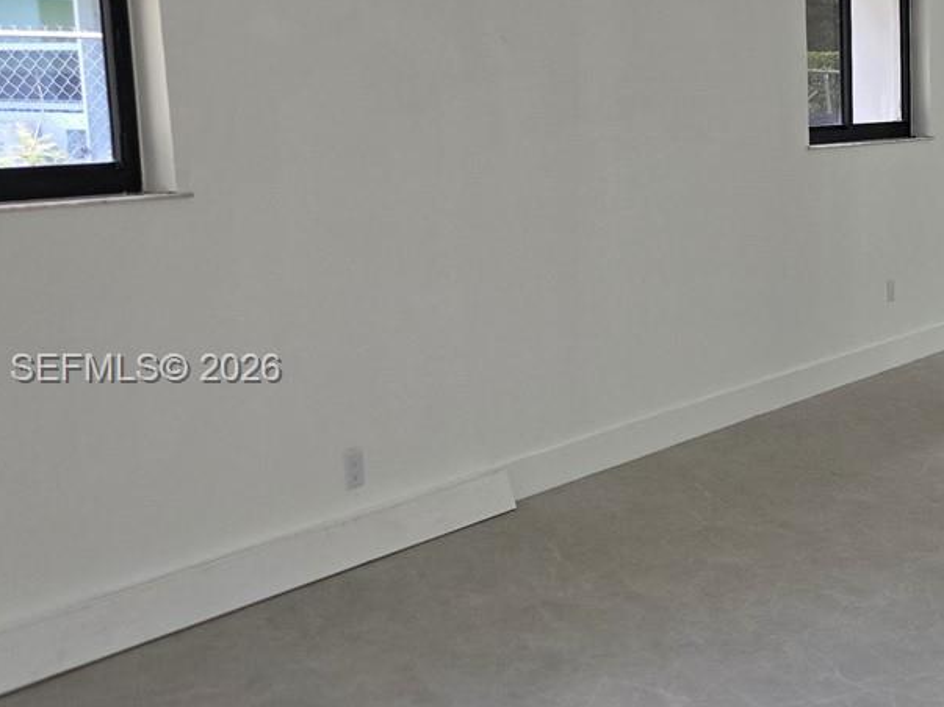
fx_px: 1663
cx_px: 1046
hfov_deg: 28.7
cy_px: 371
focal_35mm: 61
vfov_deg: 24.0
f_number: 1.8
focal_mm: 5.4
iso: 320
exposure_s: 1/240
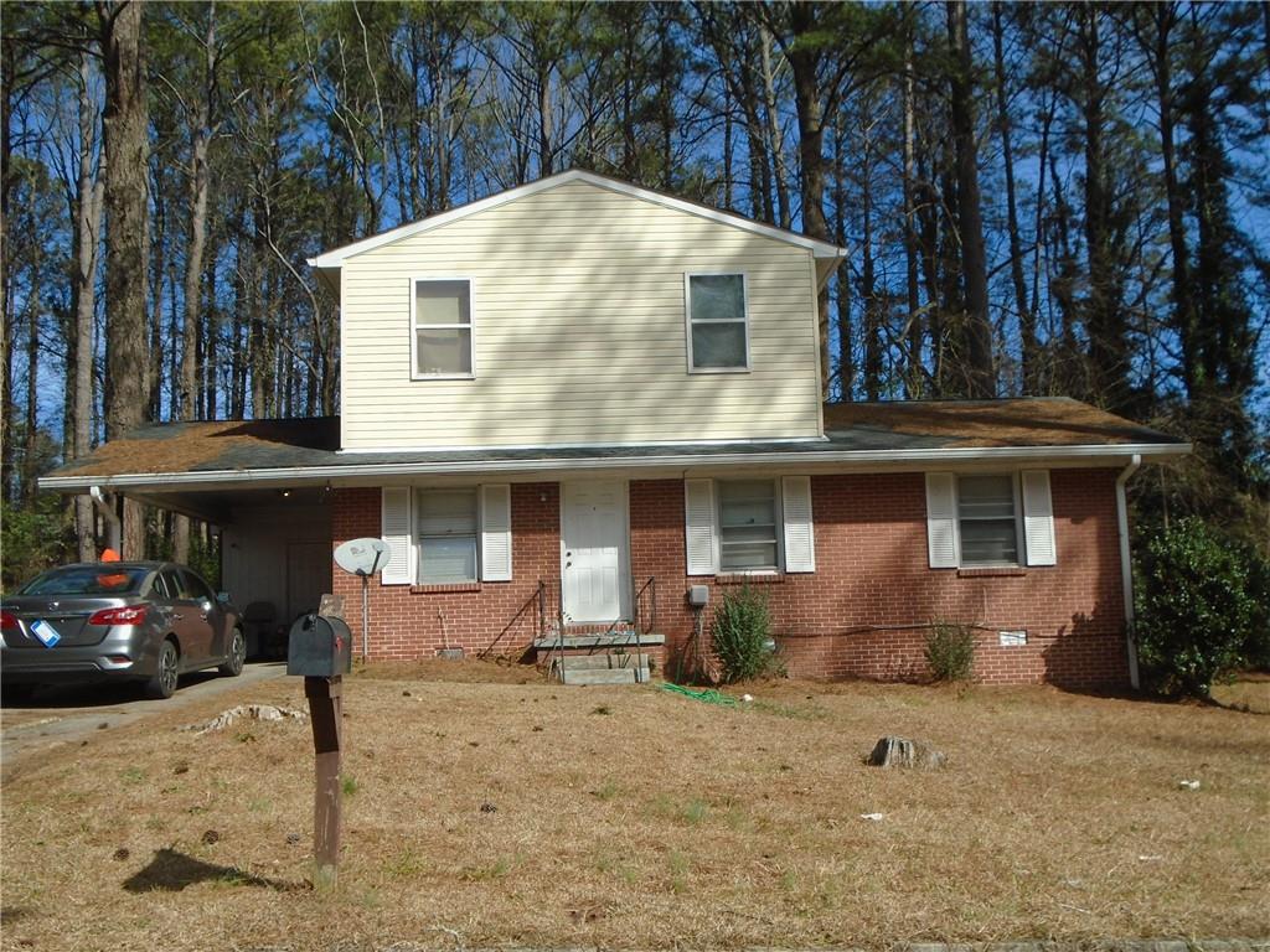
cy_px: 476
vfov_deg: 39.7
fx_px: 1321
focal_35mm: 36
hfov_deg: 51.4
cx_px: 635
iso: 100
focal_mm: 6.4
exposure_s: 1/800
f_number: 3.8
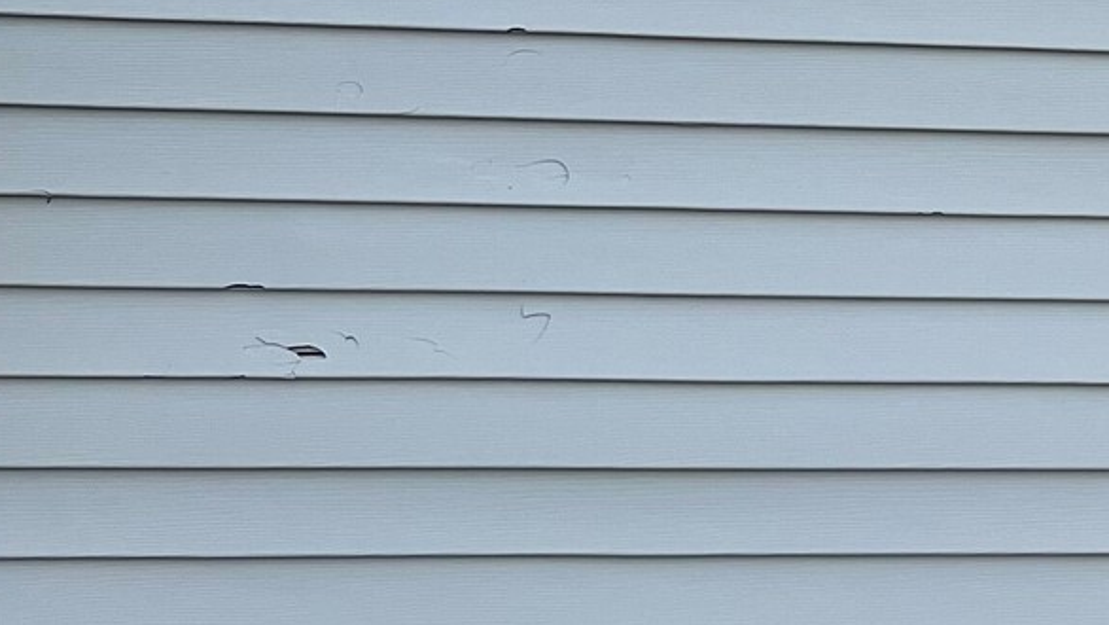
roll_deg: -2.3
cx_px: 1885
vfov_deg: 12.1
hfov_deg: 18.0
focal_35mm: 99
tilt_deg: +2.5
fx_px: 2912
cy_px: 25
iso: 50
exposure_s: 1/4444
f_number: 1.5
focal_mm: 5.7
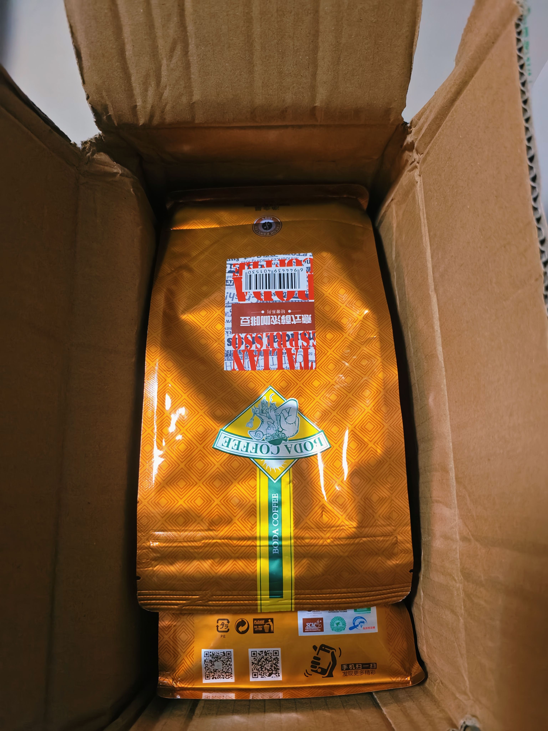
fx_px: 485
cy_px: 366
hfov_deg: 58.9
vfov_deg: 73.9
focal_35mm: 23
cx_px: 274
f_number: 1.57
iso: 1147
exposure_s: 1/100
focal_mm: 5.6
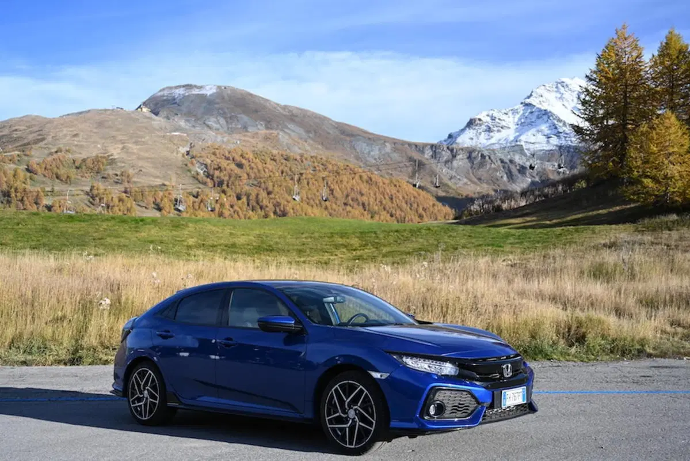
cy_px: 230
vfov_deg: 34.2
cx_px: 345
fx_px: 748
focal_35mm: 39
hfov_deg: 49.5
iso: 100
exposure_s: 1/640
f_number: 4
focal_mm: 39
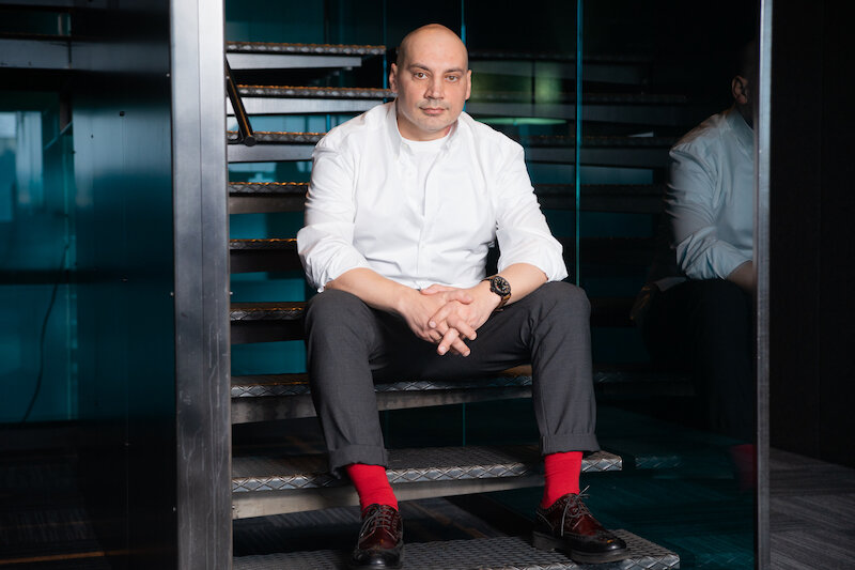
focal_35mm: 60
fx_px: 1425
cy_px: 285
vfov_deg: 22.6
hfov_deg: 33.4
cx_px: 428
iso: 800
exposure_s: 1/60
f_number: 3.5
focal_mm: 60
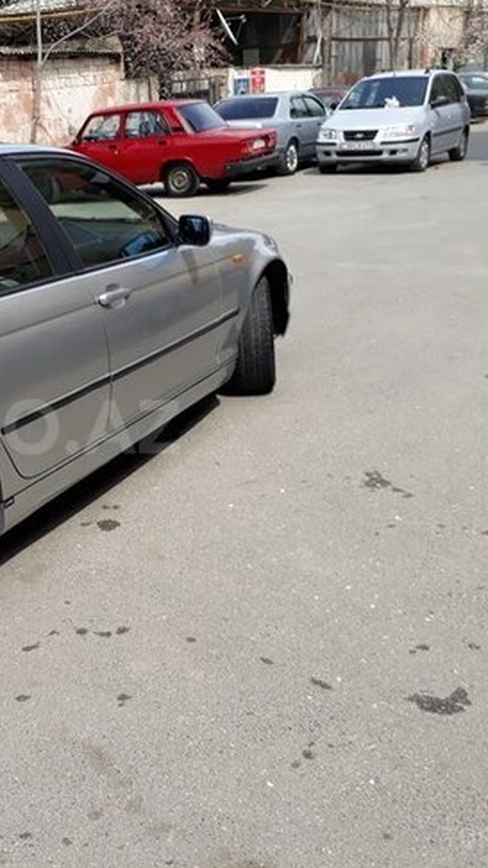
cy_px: 427
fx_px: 920
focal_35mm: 40
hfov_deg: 27.9
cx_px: -4
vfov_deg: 50.5
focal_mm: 3.6
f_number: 1.9
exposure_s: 1/838
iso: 40
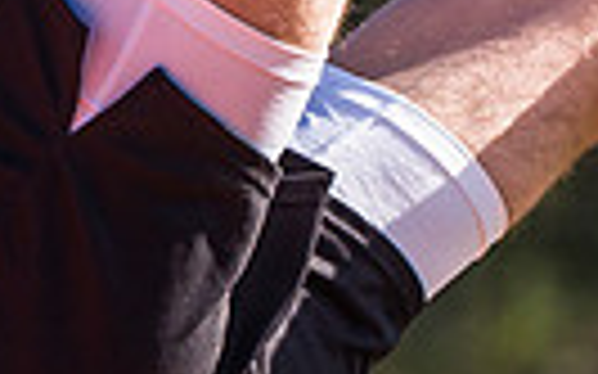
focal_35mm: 1621
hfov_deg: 1.3
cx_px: -340
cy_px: 814
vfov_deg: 0.8
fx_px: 26407
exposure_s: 1/2000
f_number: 5.6
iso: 1250
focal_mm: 226
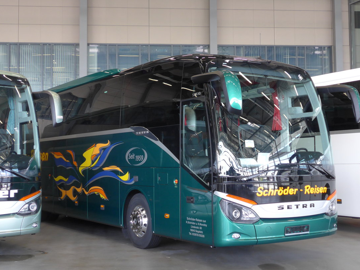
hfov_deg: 37.5
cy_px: 138
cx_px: 193
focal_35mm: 51
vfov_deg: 28.6
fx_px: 531
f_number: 3
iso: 200
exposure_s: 1/60
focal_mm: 9.5
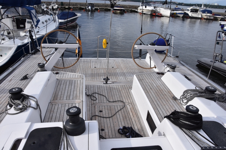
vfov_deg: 47.9
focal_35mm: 27
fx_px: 170
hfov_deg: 67.4
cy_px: 75
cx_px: 113
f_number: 8
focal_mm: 18
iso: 250
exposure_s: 1/500
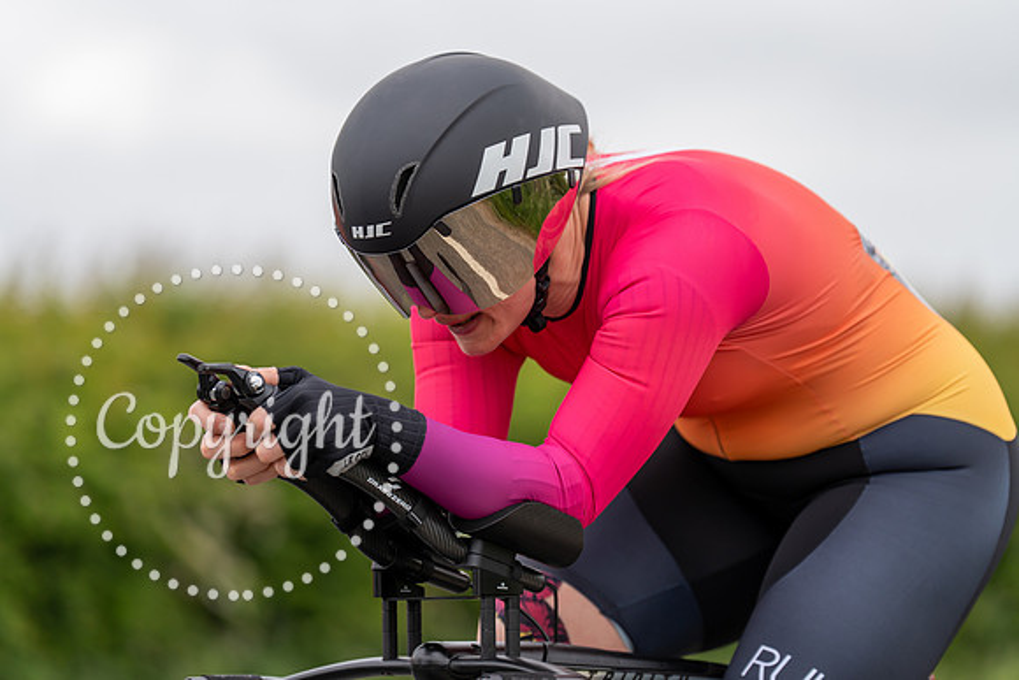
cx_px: 510
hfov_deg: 12.7
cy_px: 340
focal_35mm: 162
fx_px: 4586
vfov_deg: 8.5
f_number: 3.2
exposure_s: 1/1250
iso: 160
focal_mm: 162
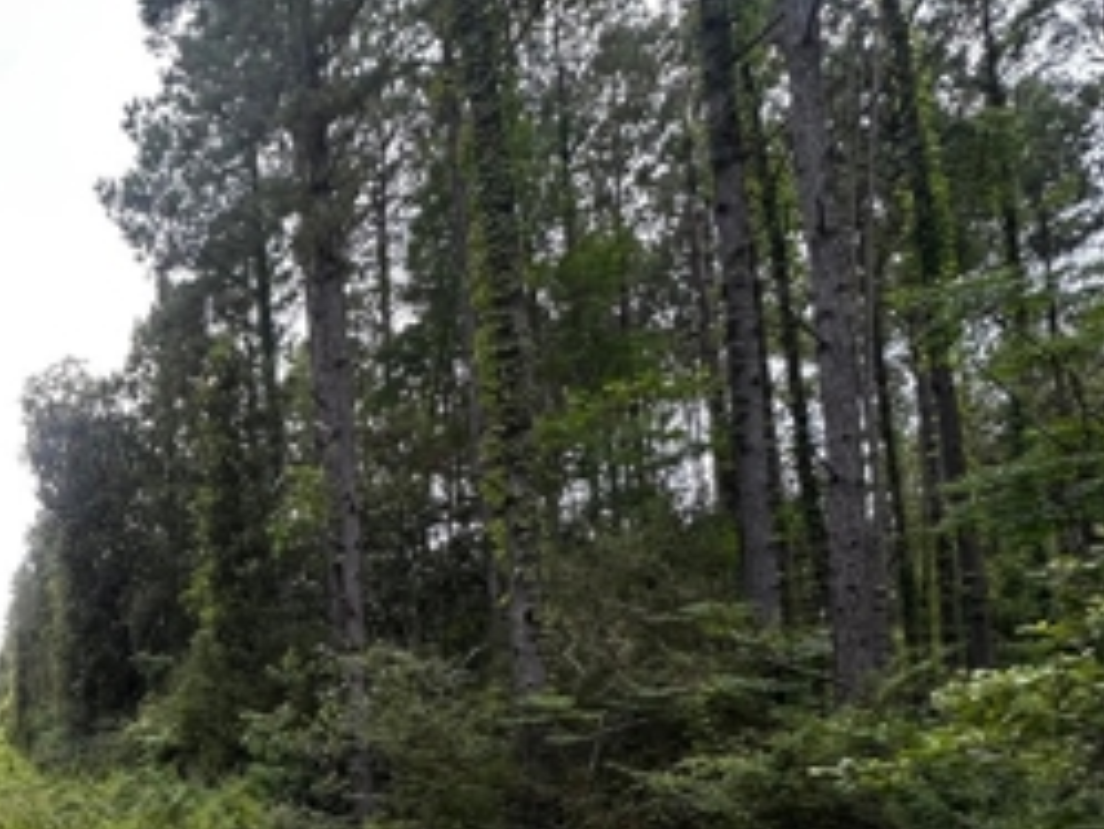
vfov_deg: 43.6
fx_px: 957
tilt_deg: +4.2
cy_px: 714
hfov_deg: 47.0
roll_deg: +2.3
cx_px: -60
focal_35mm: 30
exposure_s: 1/109
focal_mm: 2.22
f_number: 2.2
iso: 40
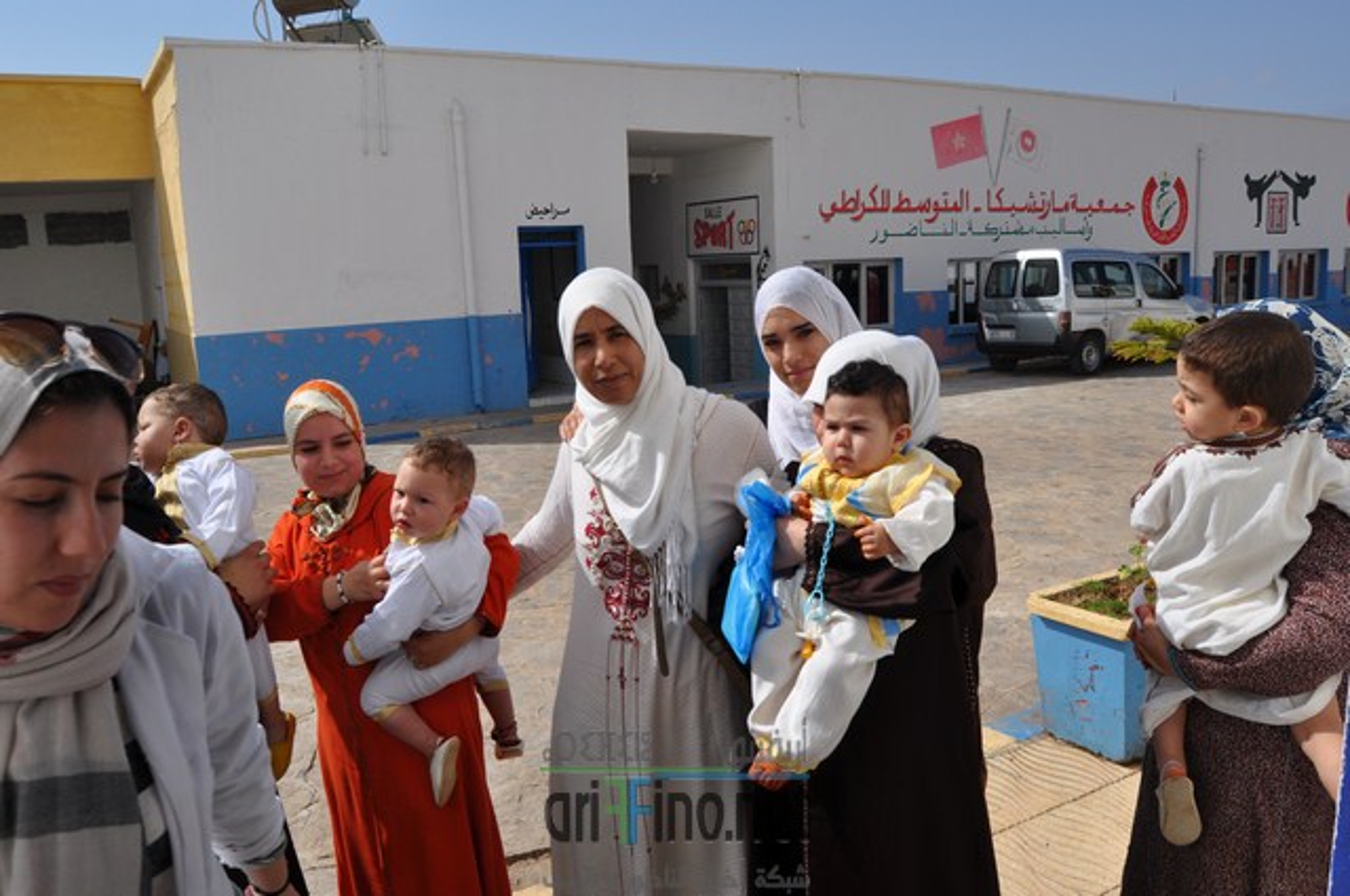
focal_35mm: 27
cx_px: 675
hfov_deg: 67.4
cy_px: 448
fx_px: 1011
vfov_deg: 47.8
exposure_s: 1/500
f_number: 11
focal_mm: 18
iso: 200
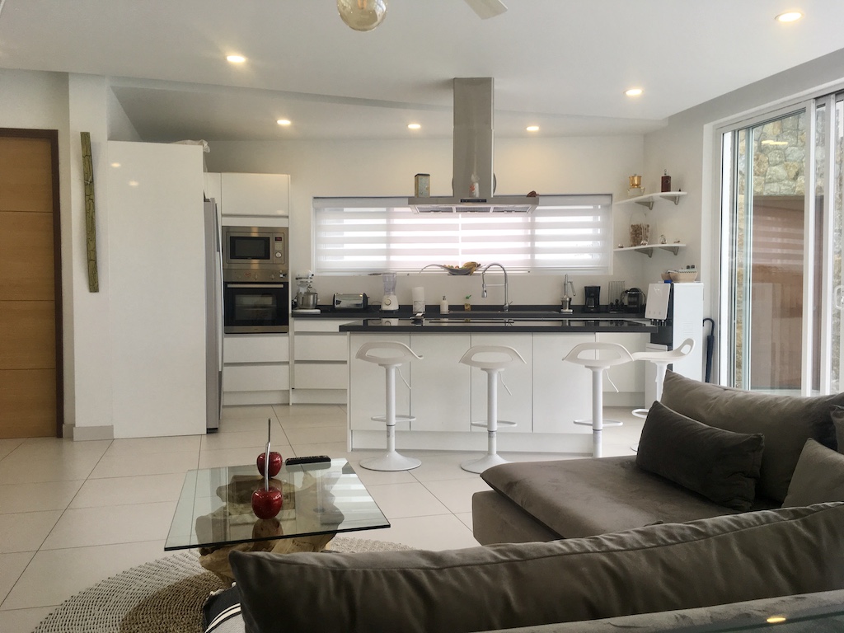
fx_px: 707
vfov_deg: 48.2
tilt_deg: -2.7
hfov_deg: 61.7
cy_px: 316
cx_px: 422
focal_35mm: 29
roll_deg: +0.3
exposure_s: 1/100
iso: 32
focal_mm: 4.15
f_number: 2.2
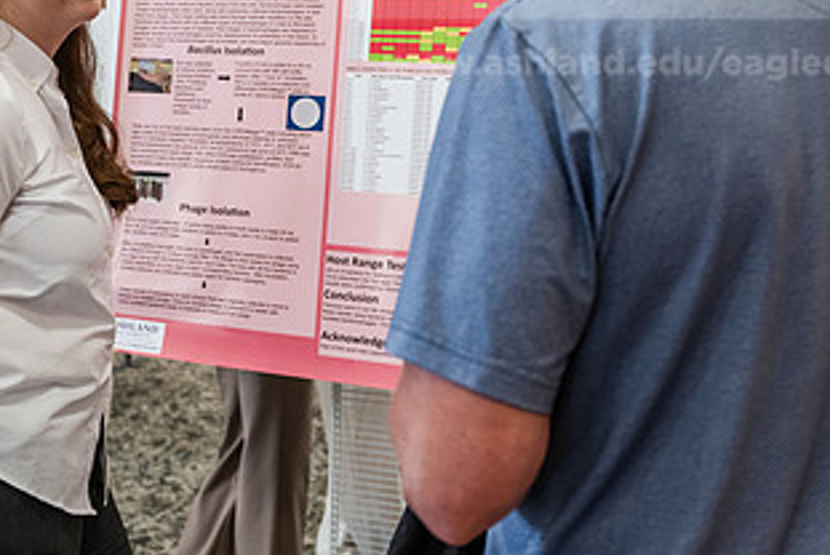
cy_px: 119
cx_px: 262
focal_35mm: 54
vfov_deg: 24.7
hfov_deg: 36.4
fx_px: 1246
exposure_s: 1/160
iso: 1600
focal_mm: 29
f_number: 3.5
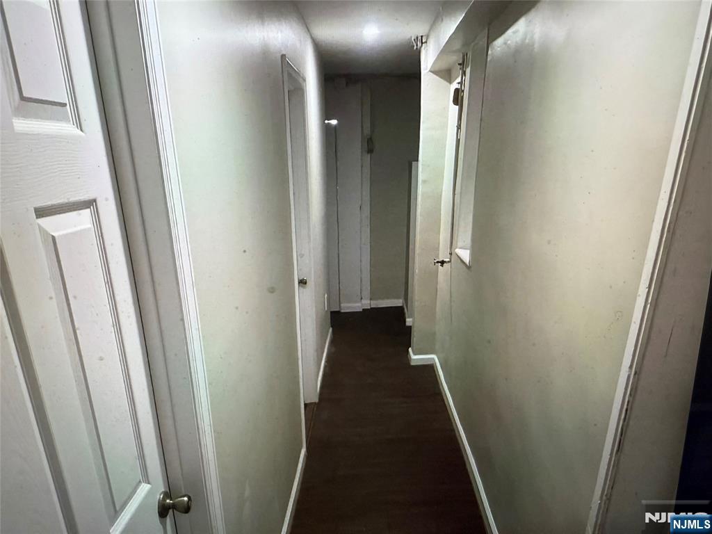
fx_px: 494
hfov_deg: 71.6
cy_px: 267
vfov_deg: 56.8
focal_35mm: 24
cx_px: 356
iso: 160
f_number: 2.2
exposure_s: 1/120
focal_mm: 2.22
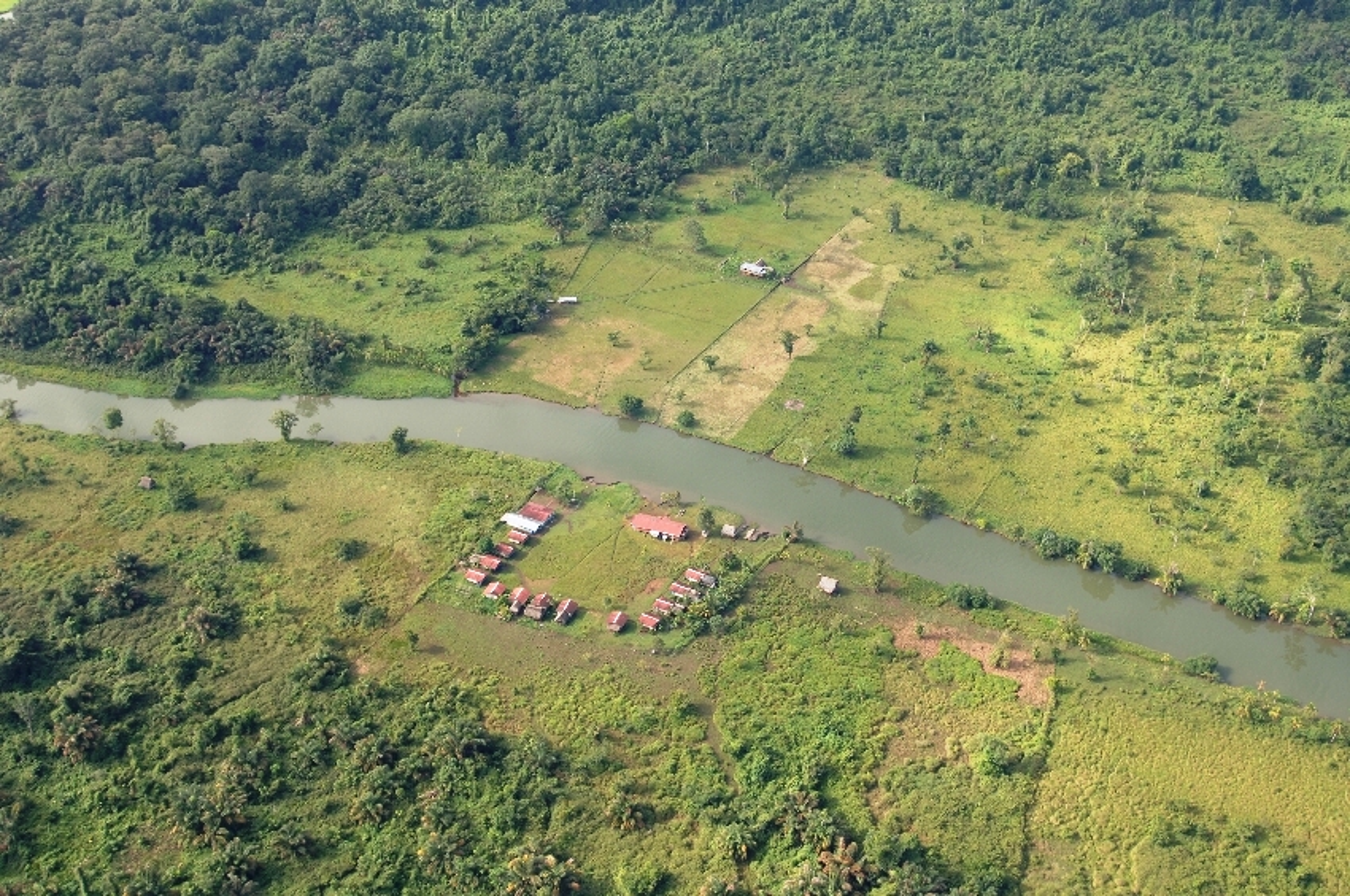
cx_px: 675
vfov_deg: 29.8
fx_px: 1685
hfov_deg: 43.7
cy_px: 448
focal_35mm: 45
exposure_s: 1/250
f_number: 4.5
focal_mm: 30
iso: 100
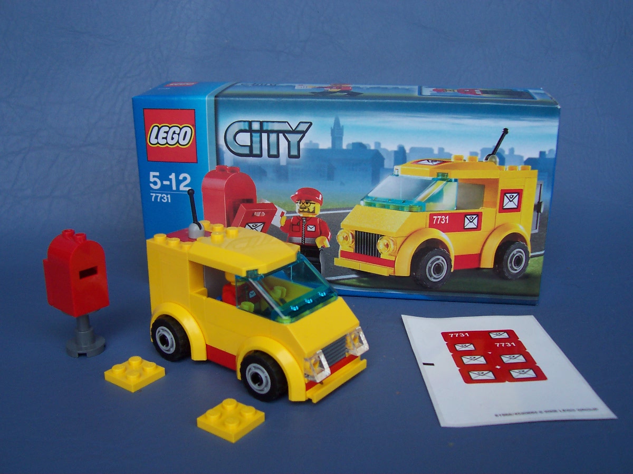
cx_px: 316
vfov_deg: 38.7
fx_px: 677
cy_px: 237
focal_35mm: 37
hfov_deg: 50.1
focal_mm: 5.6
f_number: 2.8
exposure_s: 1/500
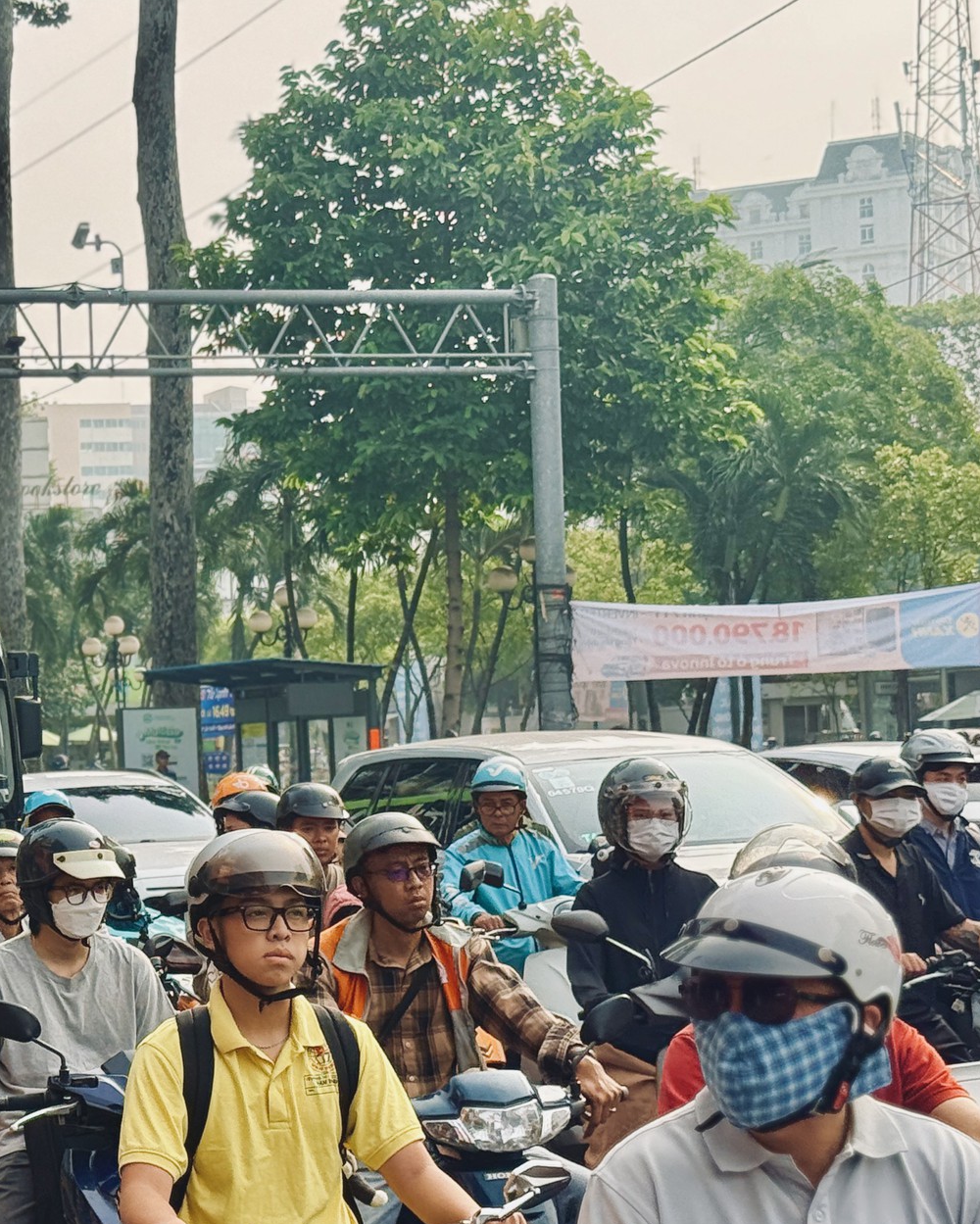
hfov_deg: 15.6
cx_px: -129
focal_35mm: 96
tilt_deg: +0.3
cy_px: 752
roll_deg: +1.6
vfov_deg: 19.9
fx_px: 3479
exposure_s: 1/2865
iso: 80
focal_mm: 6.76
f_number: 1.78
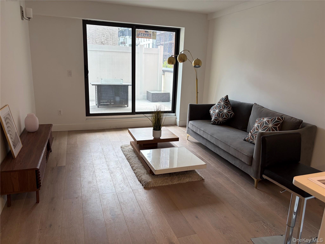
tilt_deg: -13.2
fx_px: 244
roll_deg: -2.9
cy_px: 122
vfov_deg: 53.1
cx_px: 162
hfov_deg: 67.3
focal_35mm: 26
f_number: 1.6
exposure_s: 1/120
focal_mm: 5.96
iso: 50
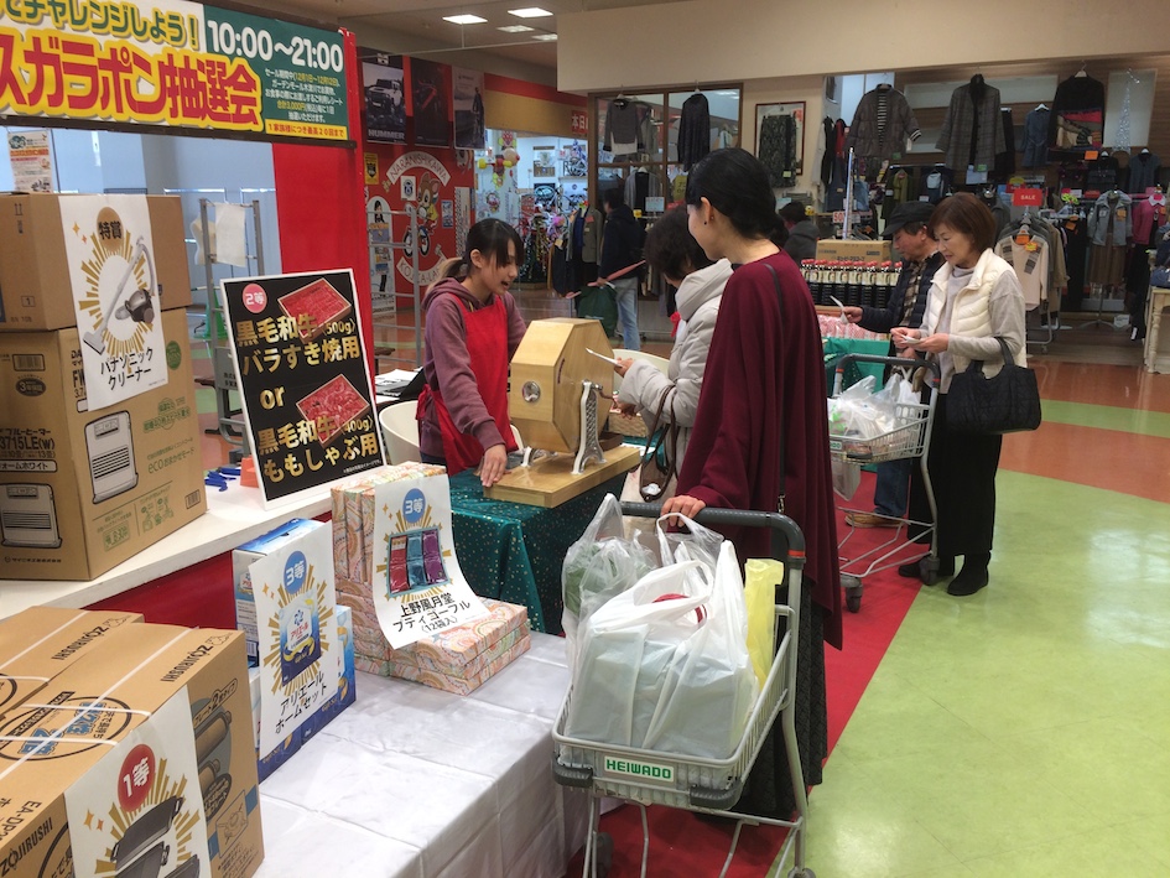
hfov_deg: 61.7
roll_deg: +0.7
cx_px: 585
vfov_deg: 48.2
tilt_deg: -12.7
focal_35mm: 29
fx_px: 980
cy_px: 439
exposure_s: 1/60
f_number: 2.2
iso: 40
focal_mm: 4.15
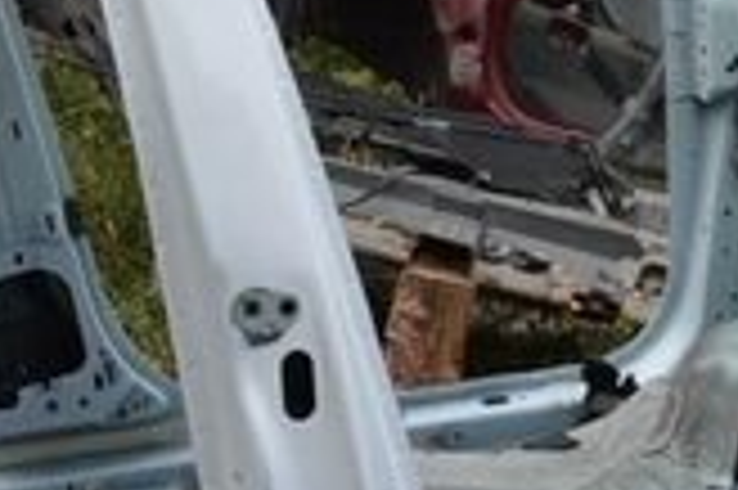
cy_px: 92
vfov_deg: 8.1
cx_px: -14
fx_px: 3461
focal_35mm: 169
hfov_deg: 12.0
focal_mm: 18
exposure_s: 1/160
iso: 100
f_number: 8
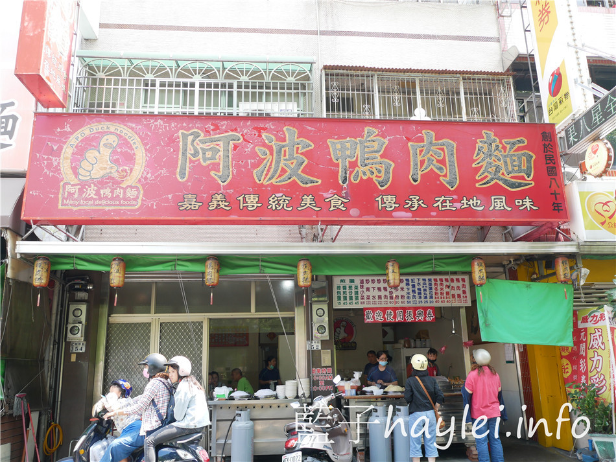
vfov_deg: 46.8
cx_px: 308
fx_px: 534
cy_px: 231
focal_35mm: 30
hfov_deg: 60.0
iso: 200
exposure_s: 1/250
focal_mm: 15
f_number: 2.5
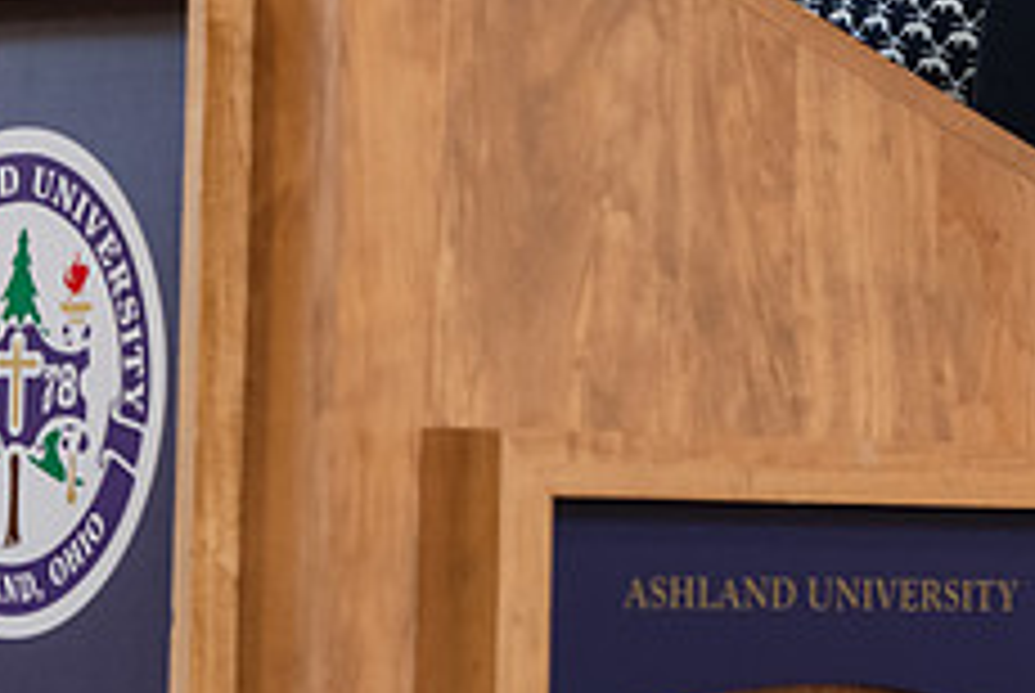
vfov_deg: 4.9
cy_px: 2
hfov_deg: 7.3
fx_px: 8118
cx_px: 734
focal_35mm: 282
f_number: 3.2
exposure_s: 1/200
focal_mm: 112
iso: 1600
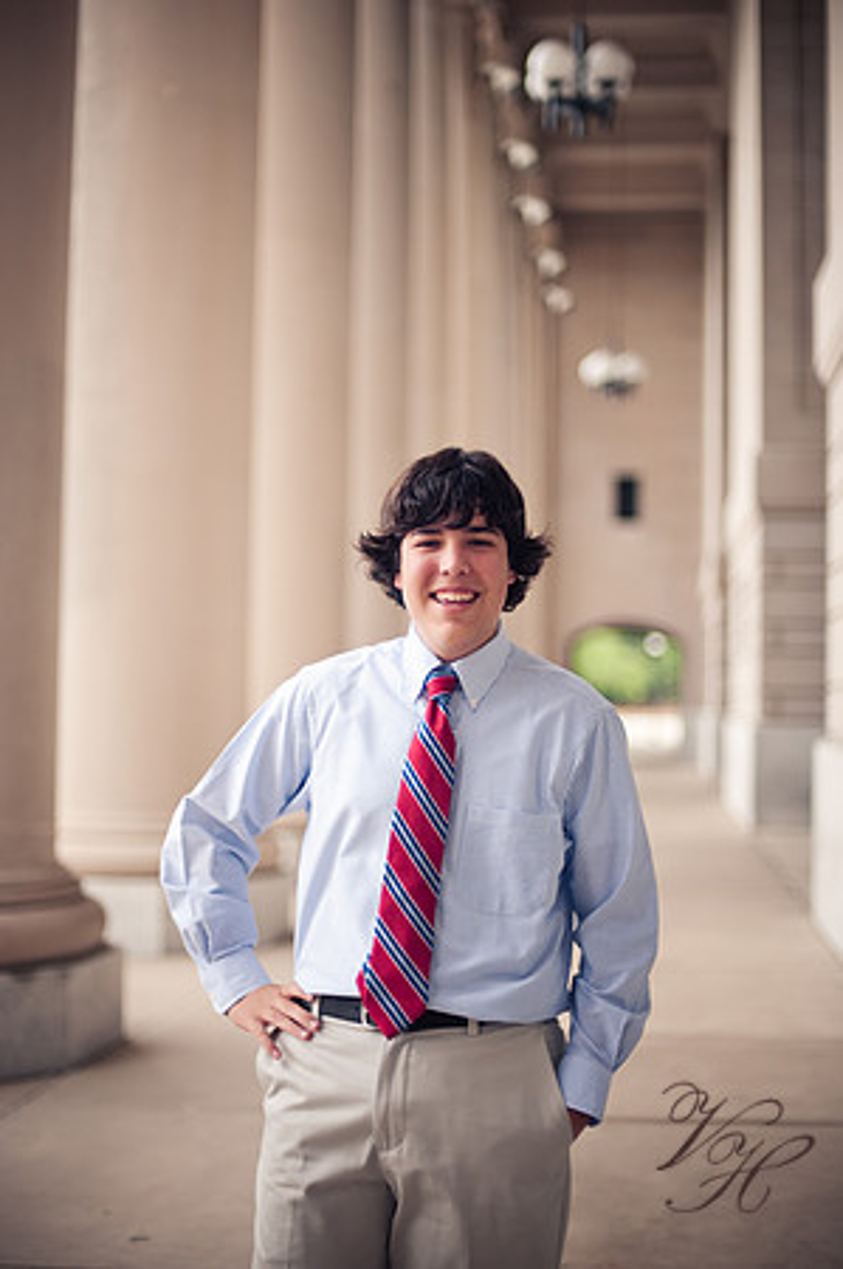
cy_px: 634
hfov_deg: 26.9
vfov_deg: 39.6
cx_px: 422
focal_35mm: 50
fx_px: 1760
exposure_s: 1/400
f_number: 1.4
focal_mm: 50
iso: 200
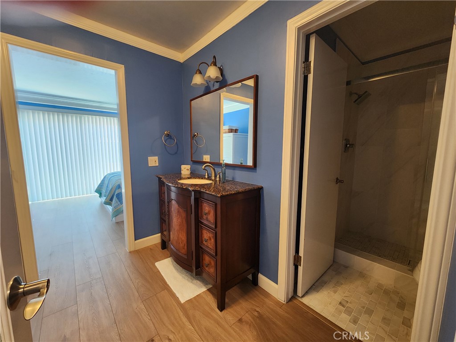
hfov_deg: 106.2
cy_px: 171
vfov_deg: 89.9
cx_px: 228
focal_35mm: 13
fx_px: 171
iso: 320
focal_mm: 2.2
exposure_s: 1/60
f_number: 2.2
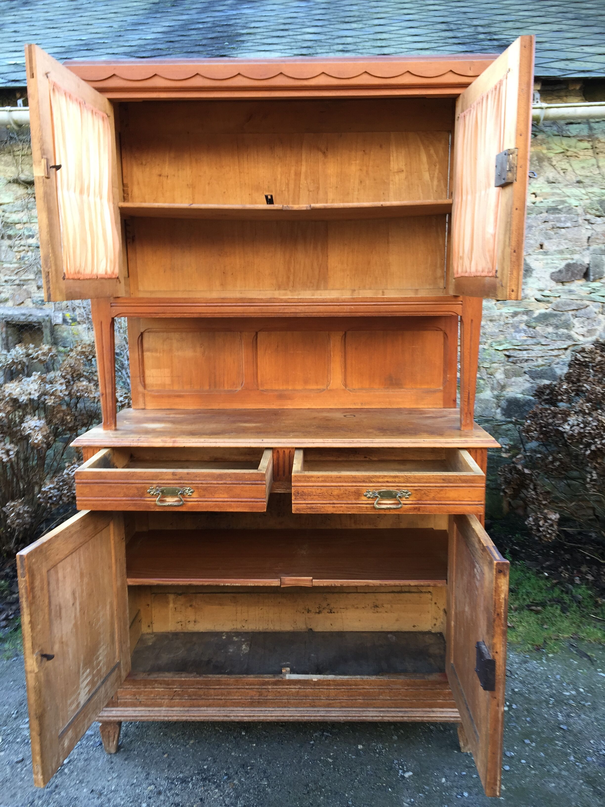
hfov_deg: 48.2
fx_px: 676
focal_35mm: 29
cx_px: 302
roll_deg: -0.7
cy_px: 404
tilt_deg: -9.7
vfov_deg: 61.7
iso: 32
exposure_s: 1/50
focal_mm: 4.15
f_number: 2.2
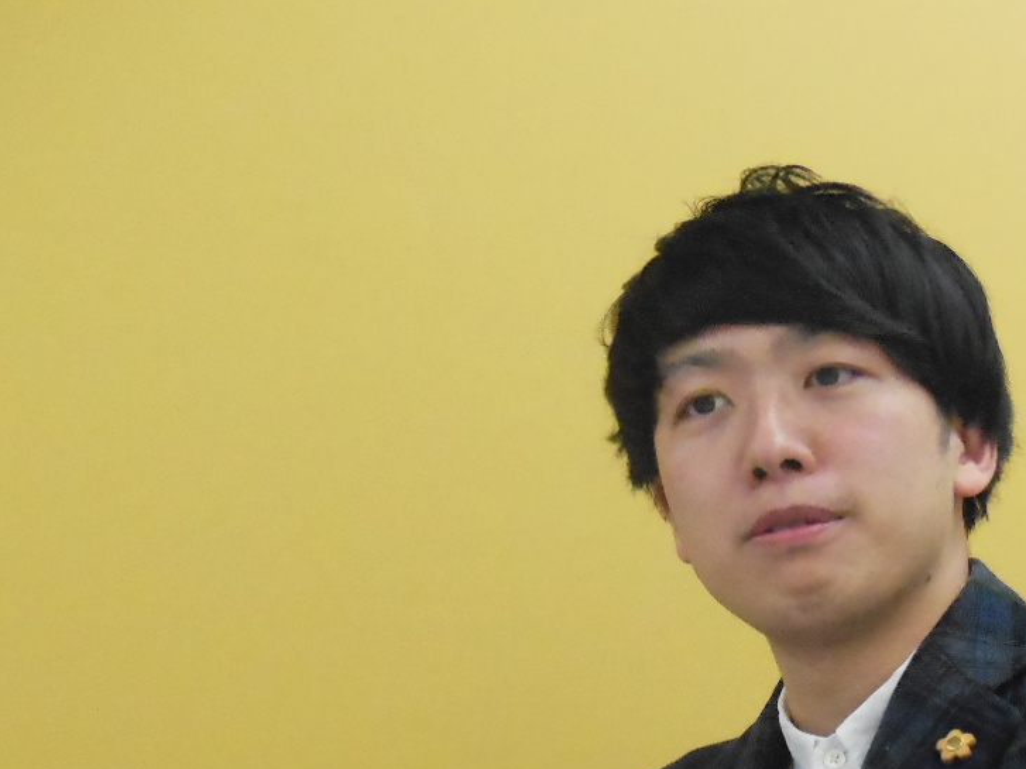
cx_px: 721
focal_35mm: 99
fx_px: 2934
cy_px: 842
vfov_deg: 14.6
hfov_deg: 19.7
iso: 1600
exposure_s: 1/160
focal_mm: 8
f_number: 4.4
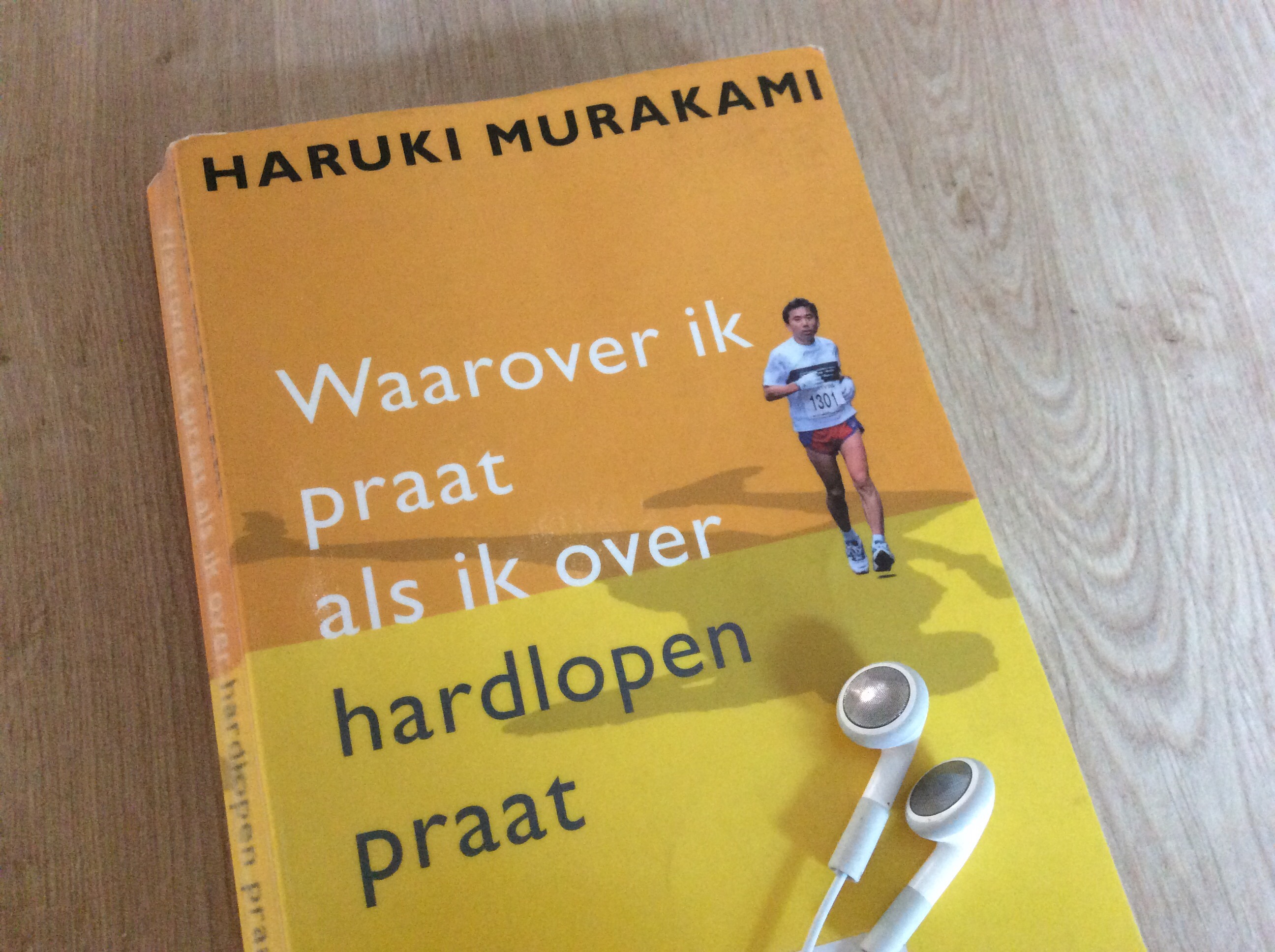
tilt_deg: -68.1
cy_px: 476
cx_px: 638
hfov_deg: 56.9
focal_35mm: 32
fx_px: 1177
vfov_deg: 44.1
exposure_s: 1/20
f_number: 2.4
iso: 250
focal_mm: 3.3
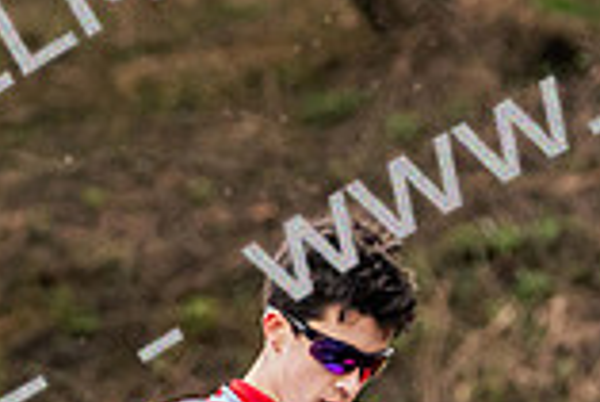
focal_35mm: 1174
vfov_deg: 1.2
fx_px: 19584
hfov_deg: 1.8
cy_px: 366
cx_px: -34
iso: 4000
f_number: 6.3
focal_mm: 318
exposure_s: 1/2000
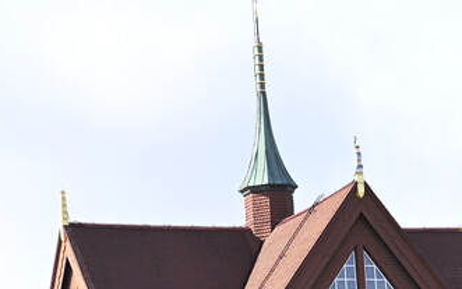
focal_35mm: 345
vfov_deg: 3.8
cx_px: 184
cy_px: 587
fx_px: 4345
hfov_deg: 6.1
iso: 160
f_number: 4
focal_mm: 70
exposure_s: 1/640
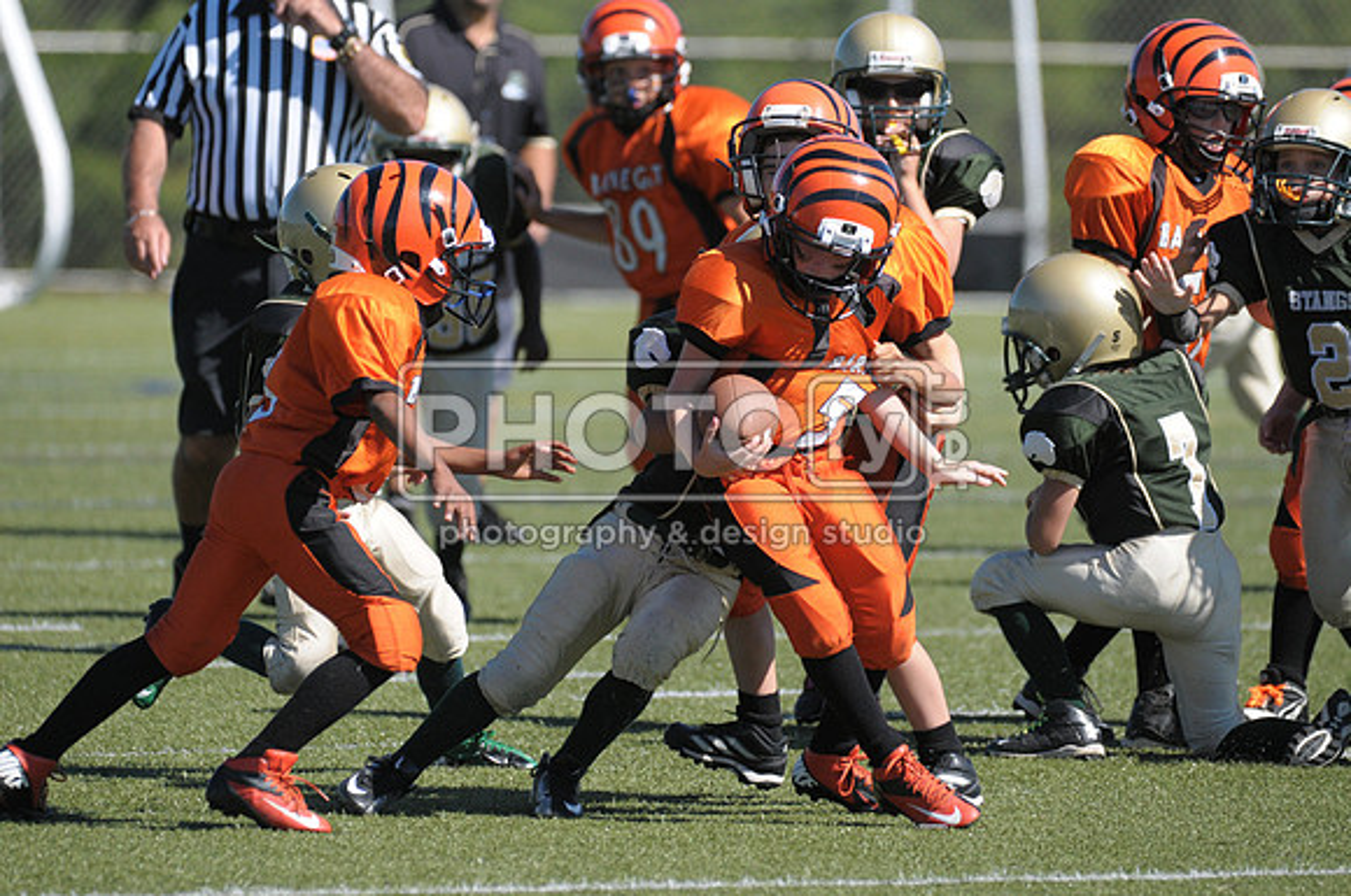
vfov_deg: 3.0
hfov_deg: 4.6
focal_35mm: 450
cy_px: 448
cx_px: 676
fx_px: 16864
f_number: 4
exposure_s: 1/3200
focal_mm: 300
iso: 640
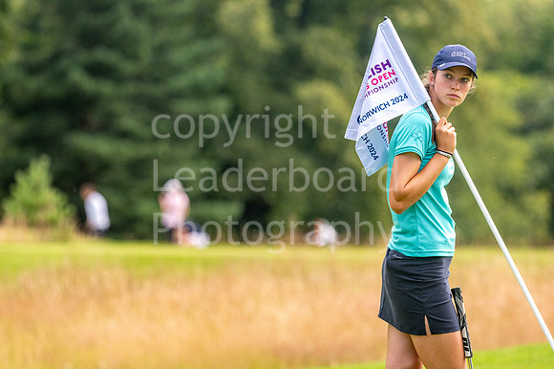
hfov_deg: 4.6
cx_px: 277
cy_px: 184
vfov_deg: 3.1
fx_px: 6921
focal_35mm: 450
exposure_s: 1/1600
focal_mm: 300
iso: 500
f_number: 5
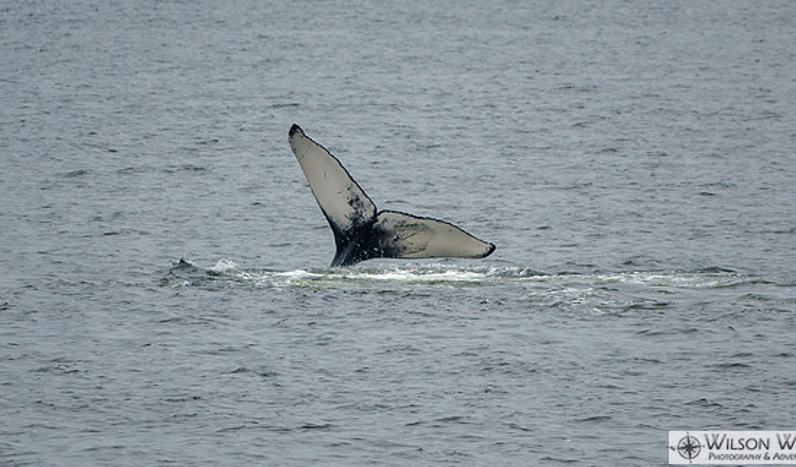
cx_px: 351
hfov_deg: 1.9
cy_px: 247
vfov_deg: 1.1
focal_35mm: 1122
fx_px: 23925
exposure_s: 1/2500
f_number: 4
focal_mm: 218.32
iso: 250
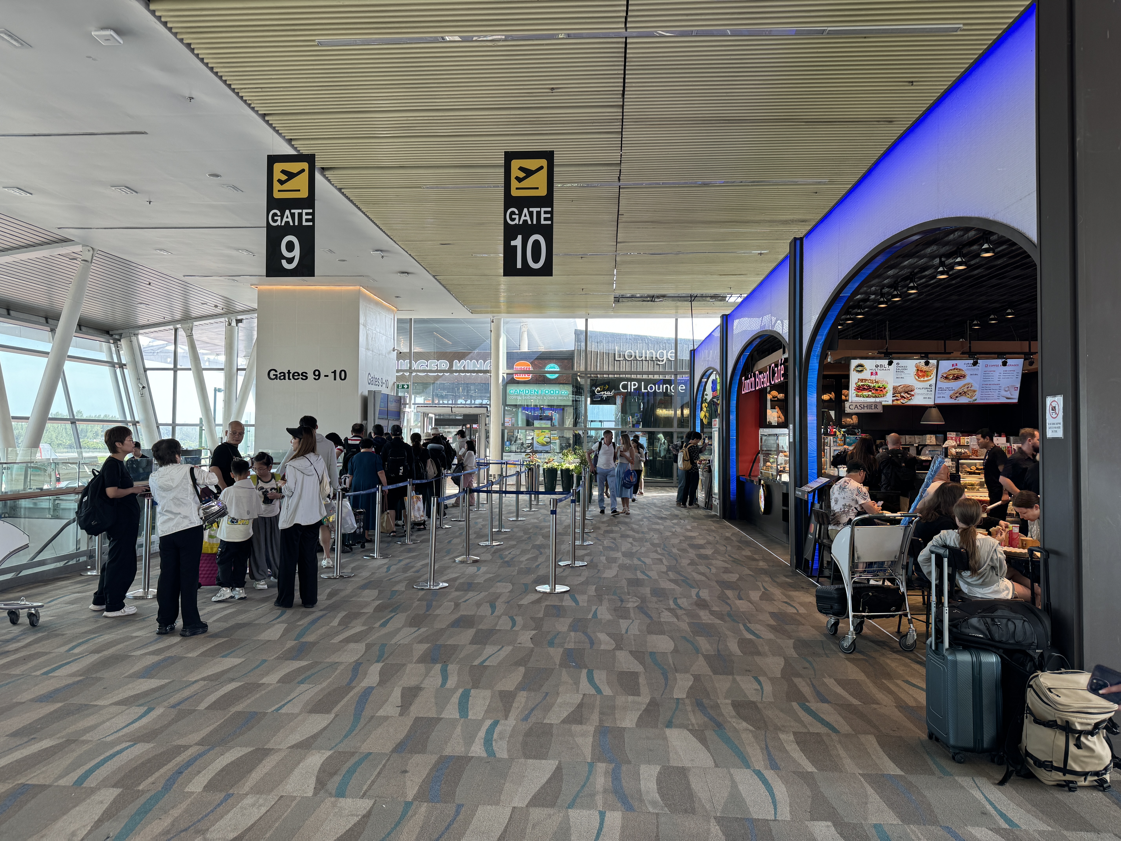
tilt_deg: +2.9
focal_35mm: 24
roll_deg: +0.0
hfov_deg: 71.6
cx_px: 560
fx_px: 777
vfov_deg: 56.8
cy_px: 420
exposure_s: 1/100
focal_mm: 6.76
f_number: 1.78
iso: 80
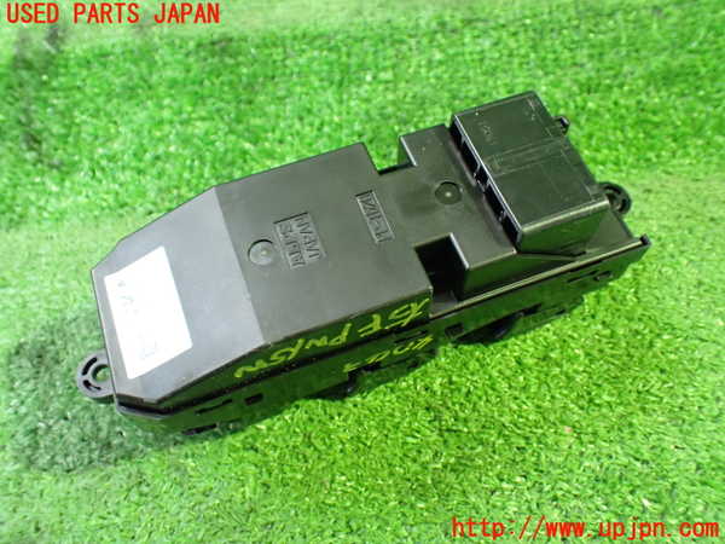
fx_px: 628
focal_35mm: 30
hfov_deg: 60.0
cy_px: 272
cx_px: 362
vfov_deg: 46.8
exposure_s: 1/30
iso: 1000
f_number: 2.3
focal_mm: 5.4
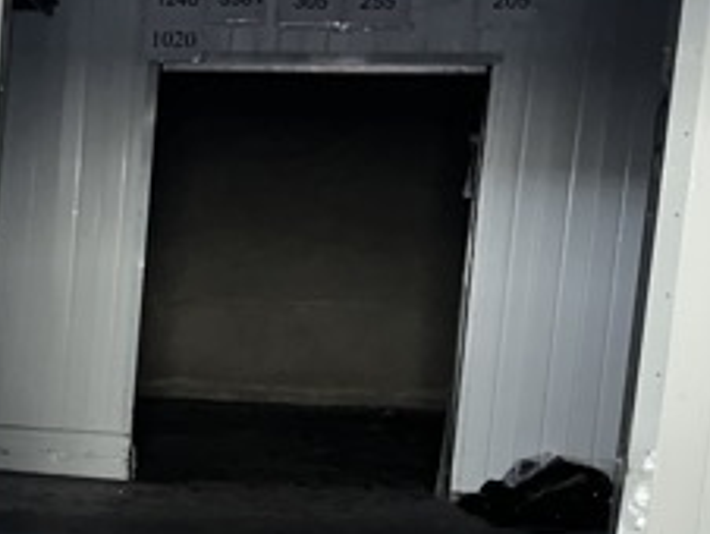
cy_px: 506
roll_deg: -2.4
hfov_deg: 18.9
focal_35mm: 92
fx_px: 1889
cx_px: -339
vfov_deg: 15.8
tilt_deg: -9.0
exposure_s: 1/9
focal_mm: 5.1
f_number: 1.6
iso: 125
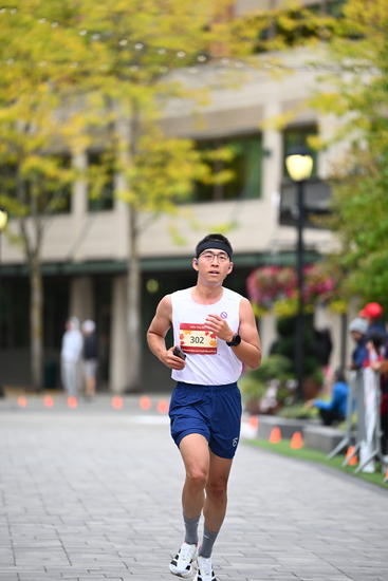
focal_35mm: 200
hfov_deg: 6.9
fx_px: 3231
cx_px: 194
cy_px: 290
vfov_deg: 10.3
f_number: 2.8
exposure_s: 1/2000
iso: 800
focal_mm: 200
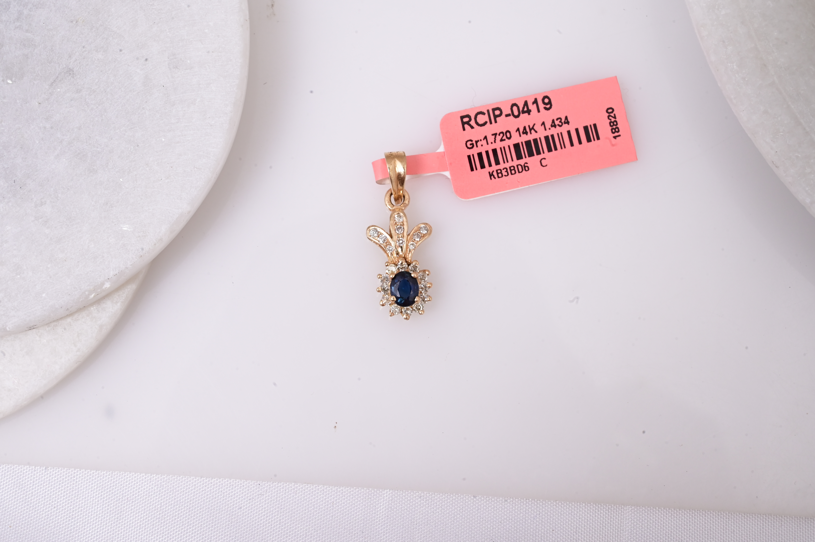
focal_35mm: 70
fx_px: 1584
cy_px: 271
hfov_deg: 28.9
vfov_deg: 19.4
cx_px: 408
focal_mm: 70
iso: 1000
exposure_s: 1/125
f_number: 20
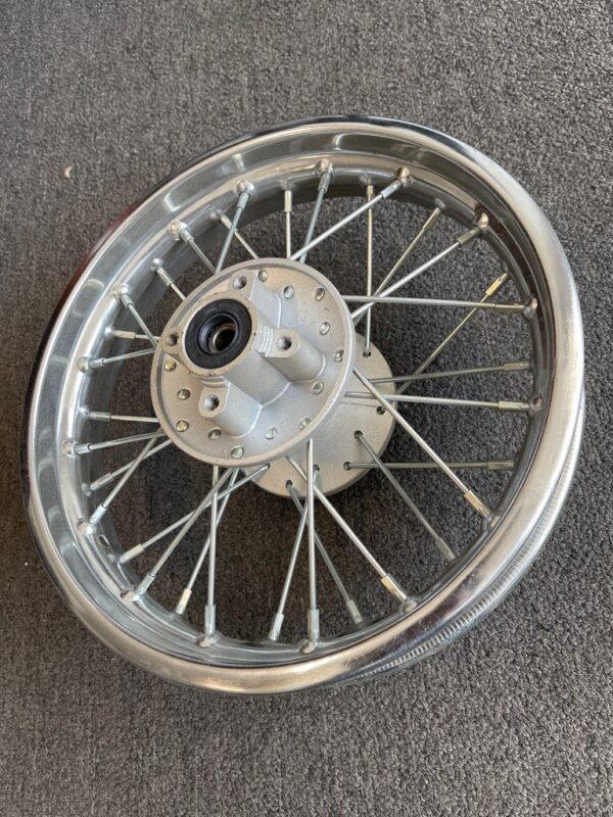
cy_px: 408
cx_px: 306
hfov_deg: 53.1
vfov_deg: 67.3
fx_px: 614
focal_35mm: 26
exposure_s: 1/121
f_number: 1.6
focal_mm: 5.1
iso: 125
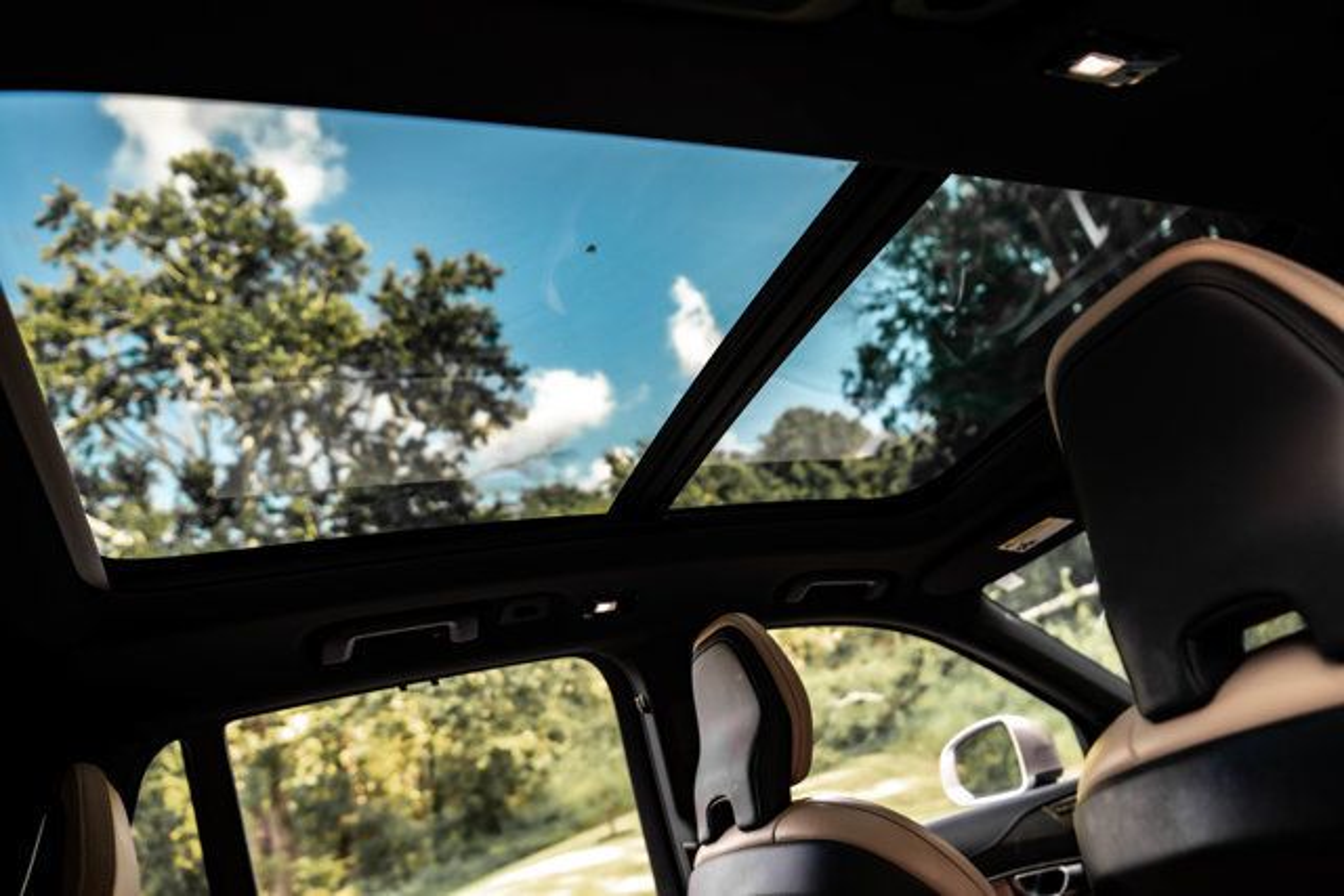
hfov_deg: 73.7
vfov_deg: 53.2
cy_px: 448
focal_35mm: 24
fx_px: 896
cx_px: 672
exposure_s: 1/200
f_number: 3.2
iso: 1250
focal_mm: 24
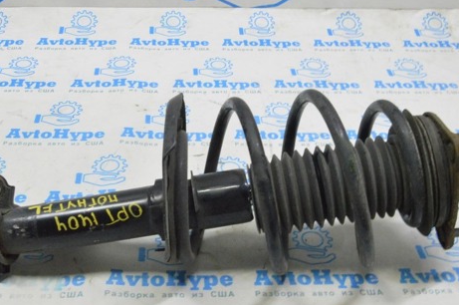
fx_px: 637
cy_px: 139
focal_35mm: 50
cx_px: 189
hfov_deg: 39.5
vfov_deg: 26.9
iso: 6400
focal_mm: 24
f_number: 20
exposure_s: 1/20
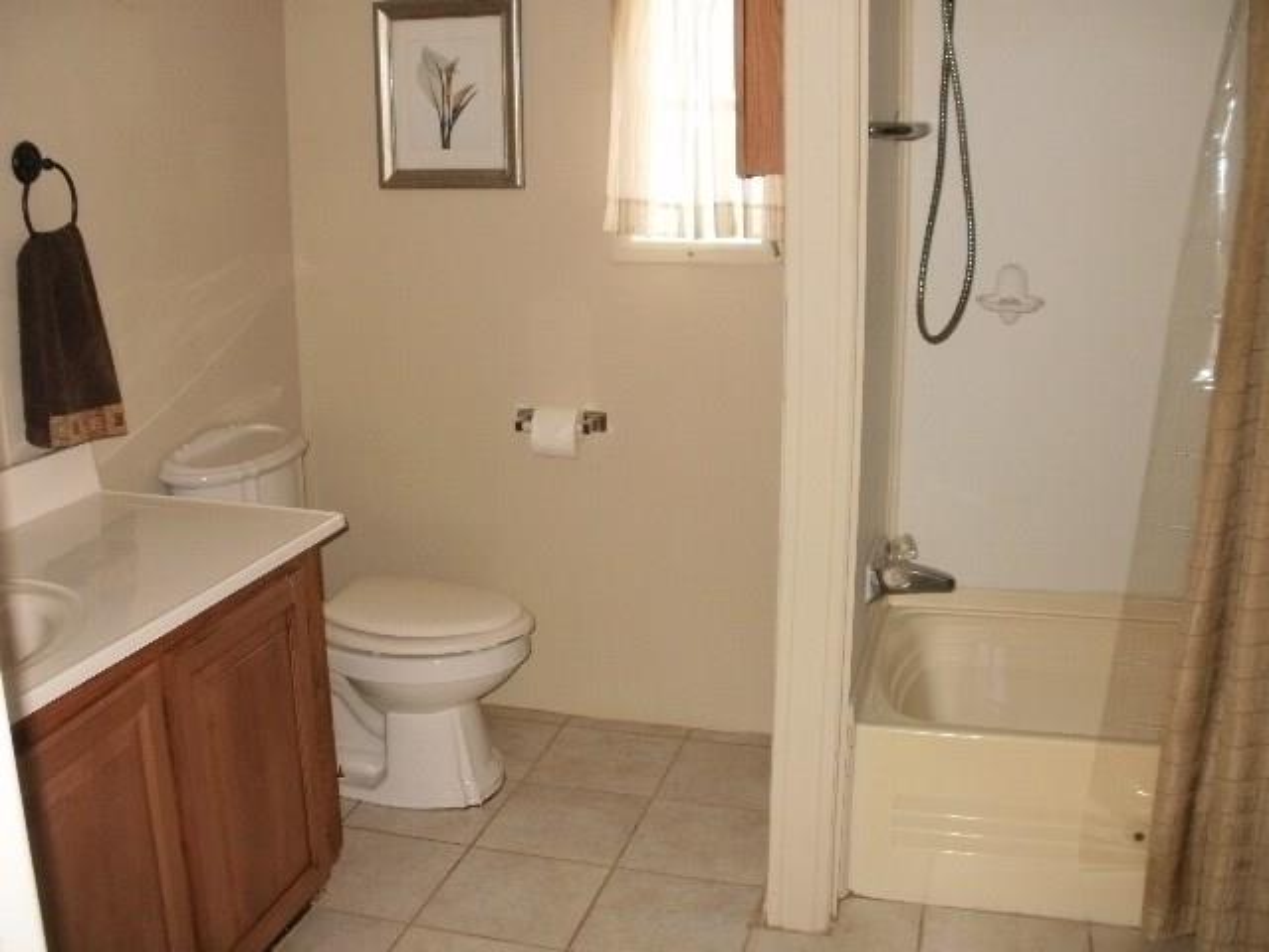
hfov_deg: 51.4
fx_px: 1320
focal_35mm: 36
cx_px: 634
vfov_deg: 39.7
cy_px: 476
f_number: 3.5
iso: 125
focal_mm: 6.3
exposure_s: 1/30
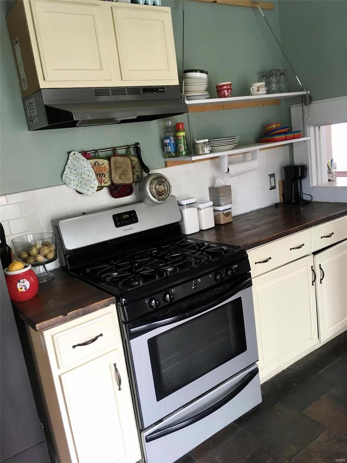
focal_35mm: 29
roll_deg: +7.5
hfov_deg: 48.2
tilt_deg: -14.3
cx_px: 174
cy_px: 232
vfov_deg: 61.7
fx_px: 388
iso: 80
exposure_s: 1/30
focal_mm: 4.15
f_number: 2.2
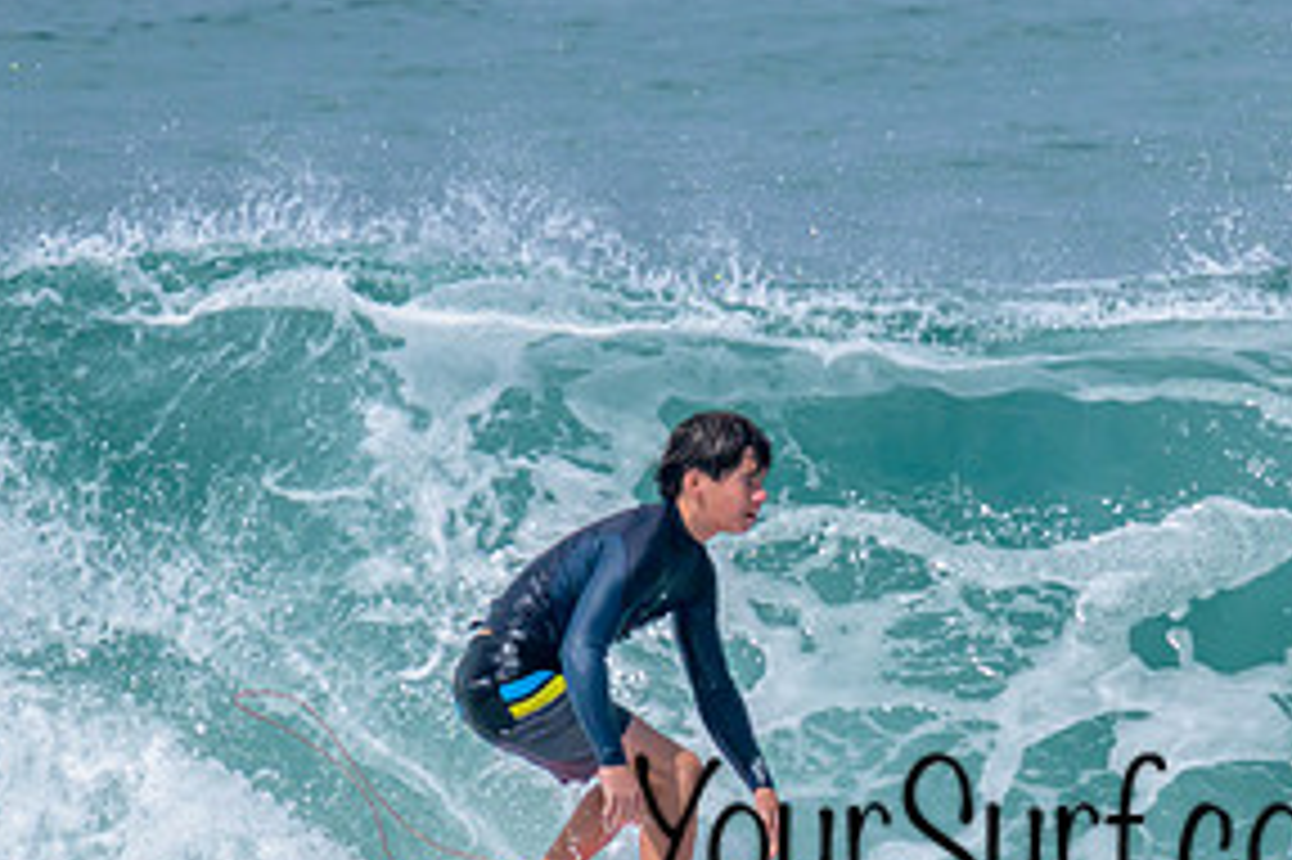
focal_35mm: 2213
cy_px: 482
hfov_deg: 0.9
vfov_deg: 0.6
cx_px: 1034
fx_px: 79373
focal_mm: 800
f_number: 11
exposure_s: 1/2000
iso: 400
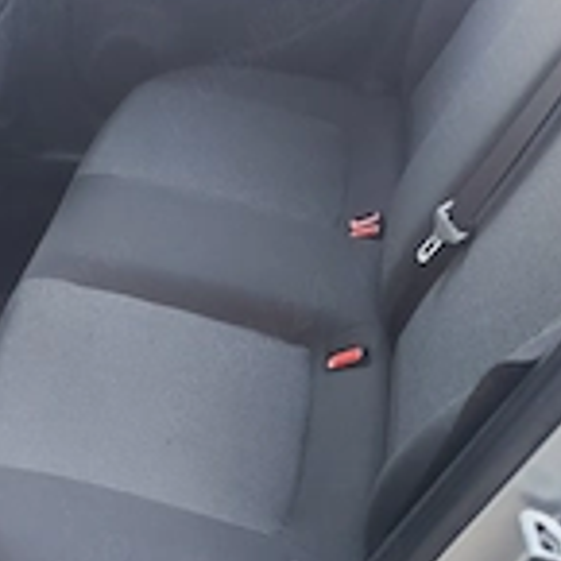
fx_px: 1027
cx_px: 143
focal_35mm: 56
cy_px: 391
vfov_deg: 30.2
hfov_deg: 30.1
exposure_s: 1/46.7
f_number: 1.69
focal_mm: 7.01
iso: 523
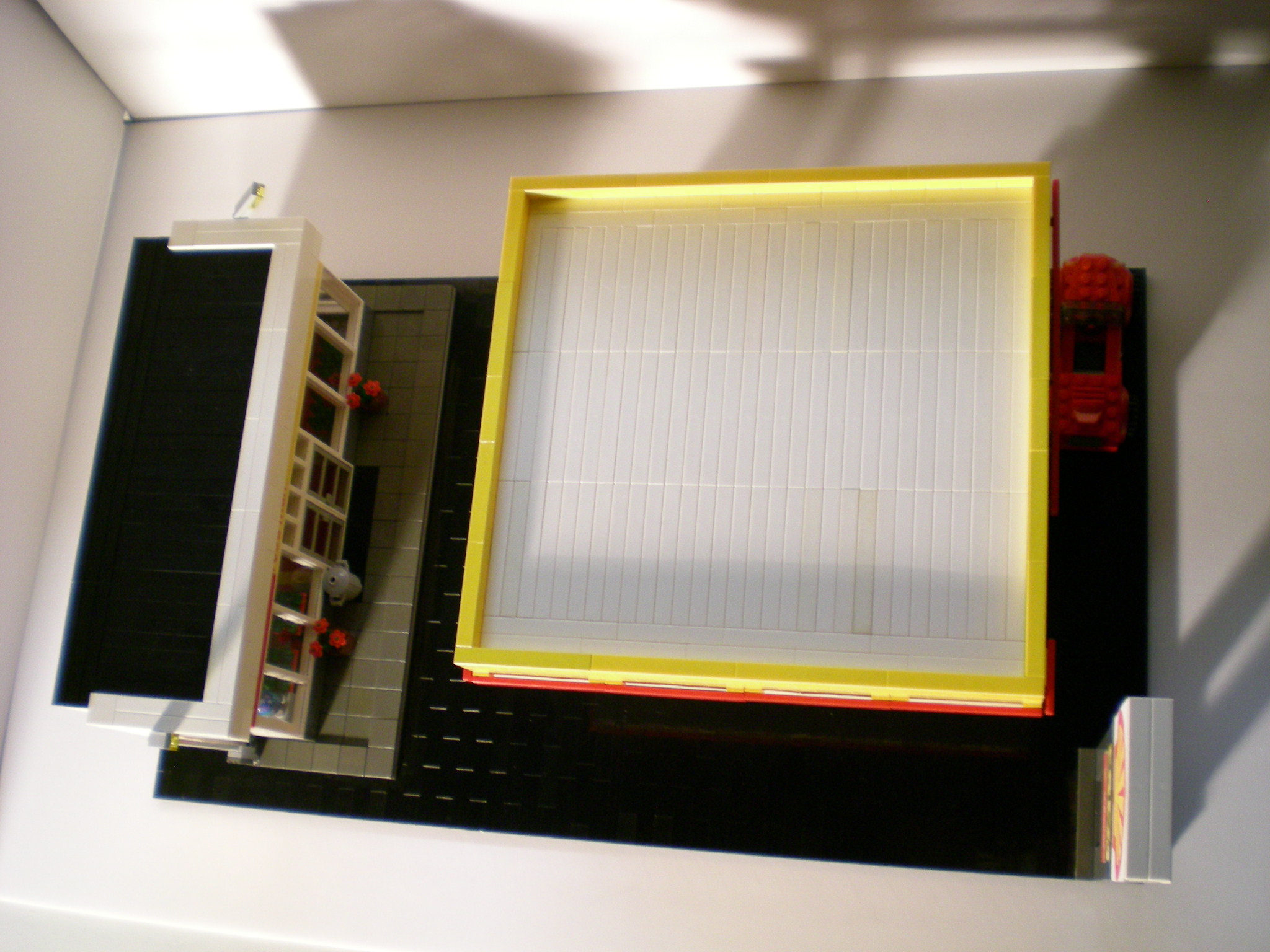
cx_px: 635
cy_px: 476
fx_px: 1394
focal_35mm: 38
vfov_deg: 37.7
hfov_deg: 49.0
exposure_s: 1/40.4
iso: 200
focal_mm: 6.3
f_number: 3.1
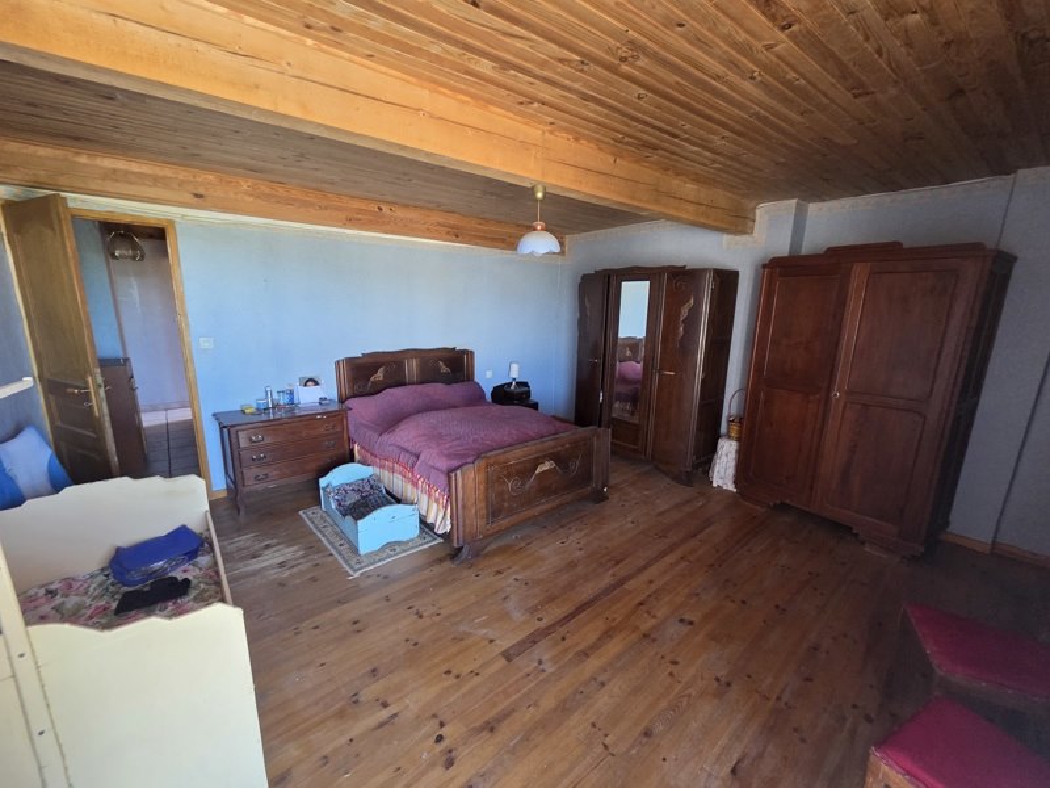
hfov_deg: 106.2
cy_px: 394
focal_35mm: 13
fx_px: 394
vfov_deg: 89.9
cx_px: 525
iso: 400
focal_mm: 2.2
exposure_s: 1/50
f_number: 2.2
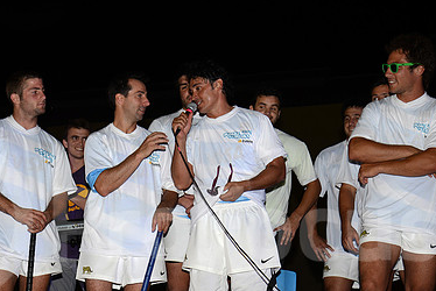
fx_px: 751
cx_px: 147
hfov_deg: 32.1
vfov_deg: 21.7
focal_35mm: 62
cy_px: 222
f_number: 5.6
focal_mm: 40
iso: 320
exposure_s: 1/160
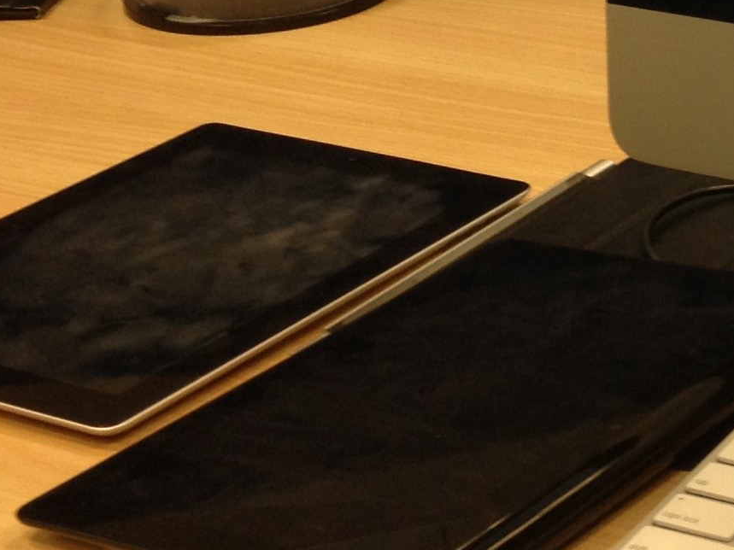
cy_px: -133
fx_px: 2820
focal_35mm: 133
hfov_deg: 13.9
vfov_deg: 10.9
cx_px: 1102
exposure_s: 1/20
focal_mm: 4.28
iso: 80
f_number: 2.4
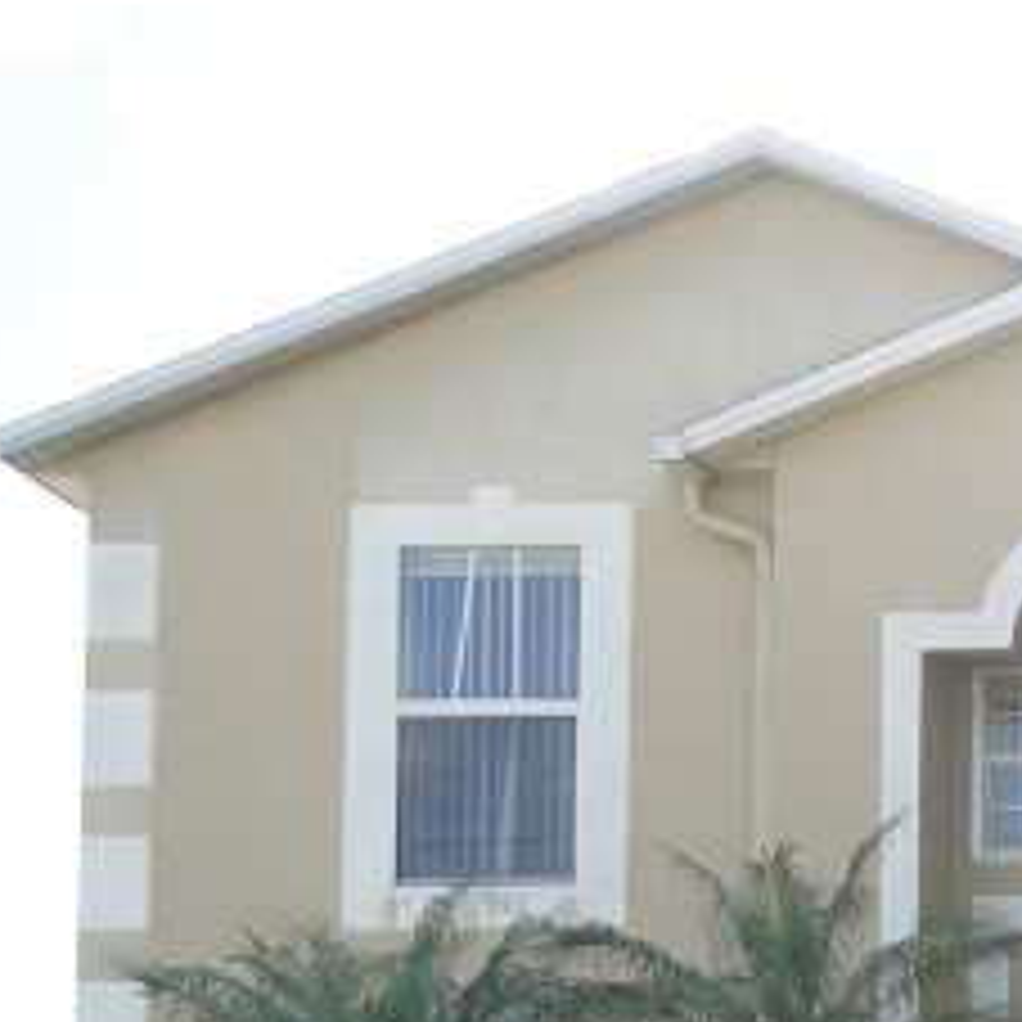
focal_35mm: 93
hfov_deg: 16.3
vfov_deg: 18.0
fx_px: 3106
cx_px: 1729
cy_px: 1132
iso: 100
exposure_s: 1/200
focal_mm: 21
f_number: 4.5
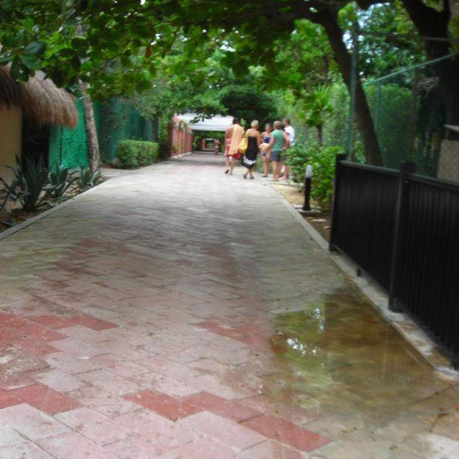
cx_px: 230
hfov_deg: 37.6
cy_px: 254
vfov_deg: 37.5
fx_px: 675
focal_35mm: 45
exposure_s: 1/42.3
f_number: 3.2
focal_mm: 6.3
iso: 50
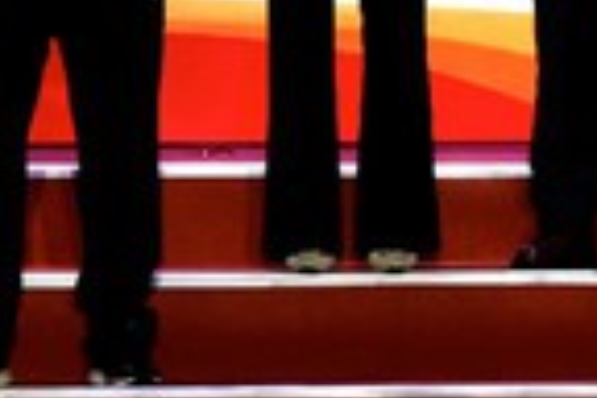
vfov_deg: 1.9
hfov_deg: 2.8
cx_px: 1177
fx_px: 12221
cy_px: -435
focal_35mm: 737
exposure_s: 1/125
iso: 800
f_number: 7.1
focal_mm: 70.5
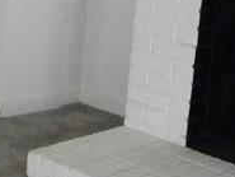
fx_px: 1053
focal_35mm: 155
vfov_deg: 9.6
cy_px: 33
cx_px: -33
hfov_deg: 12.5
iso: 400
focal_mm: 5
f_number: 3.5
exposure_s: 1/21.7
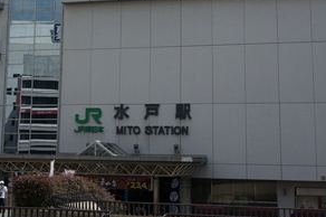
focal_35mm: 77
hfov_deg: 26.2
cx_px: 117
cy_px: 18
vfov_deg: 17.4
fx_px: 697
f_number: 9
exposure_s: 1/320
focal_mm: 25
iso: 100
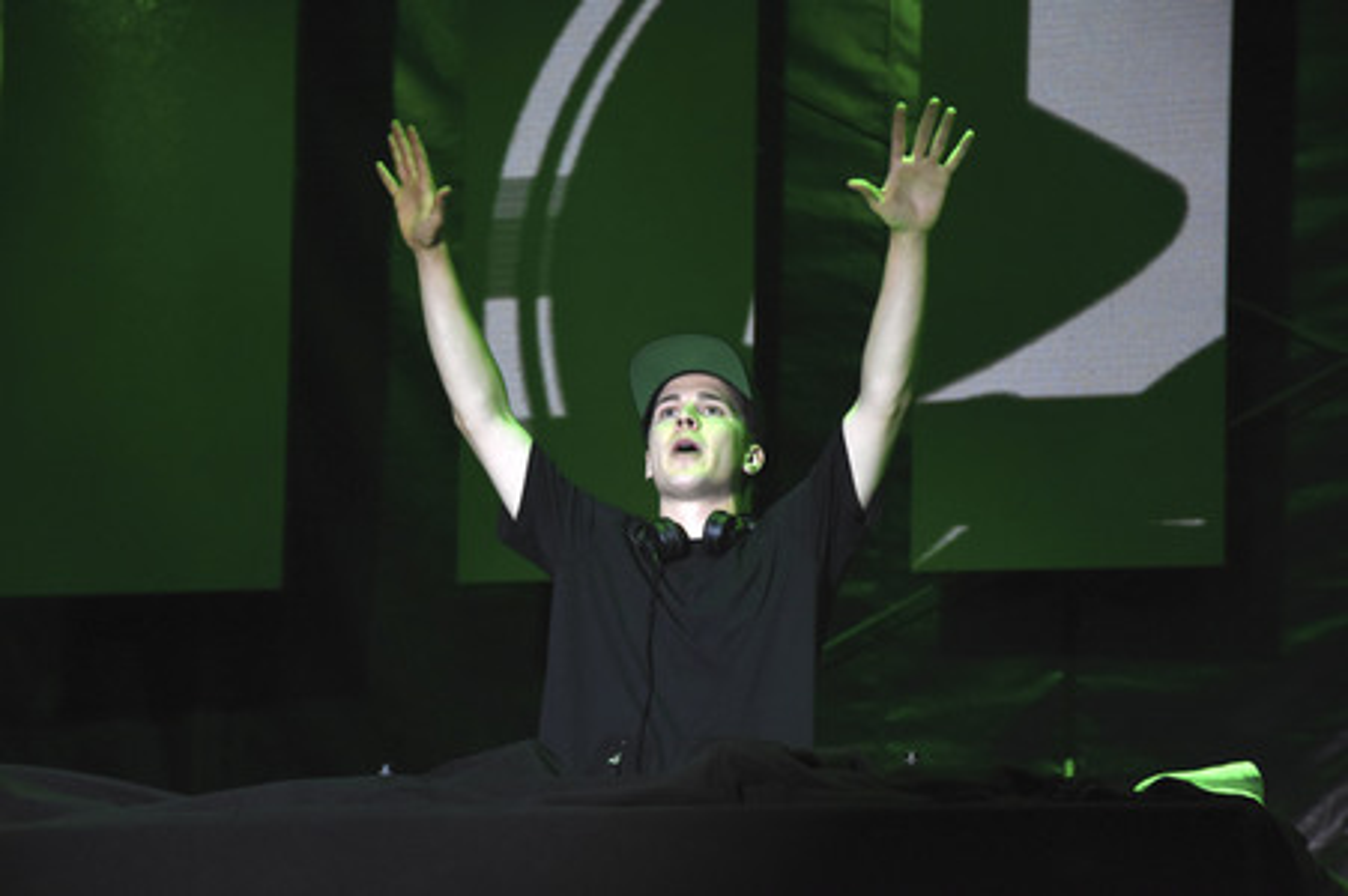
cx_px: 674
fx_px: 5893
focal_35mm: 158
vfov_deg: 8.7
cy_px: 448
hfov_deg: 13.0
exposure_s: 1/80
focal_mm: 105
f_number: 5.6
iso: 2500
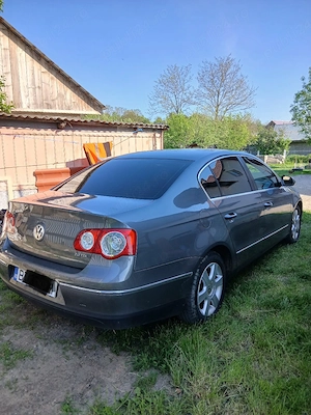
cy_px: 208
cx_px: 156
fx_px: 311
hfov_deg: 53.1
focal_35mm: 26
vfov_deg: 67.3
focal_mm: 3.98
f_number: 1.8
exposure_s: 1/270
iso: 20
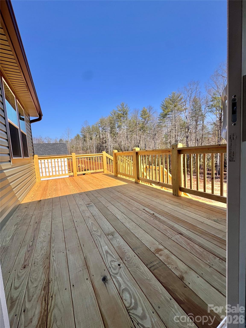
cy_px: 164
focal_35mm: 14
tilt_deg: -3.9
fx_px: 133
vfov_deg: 102.1
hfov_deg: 85.7
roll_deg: +3.4
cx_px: 123
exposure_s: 1/1420
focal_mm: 2.22
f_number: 2.2
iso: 50
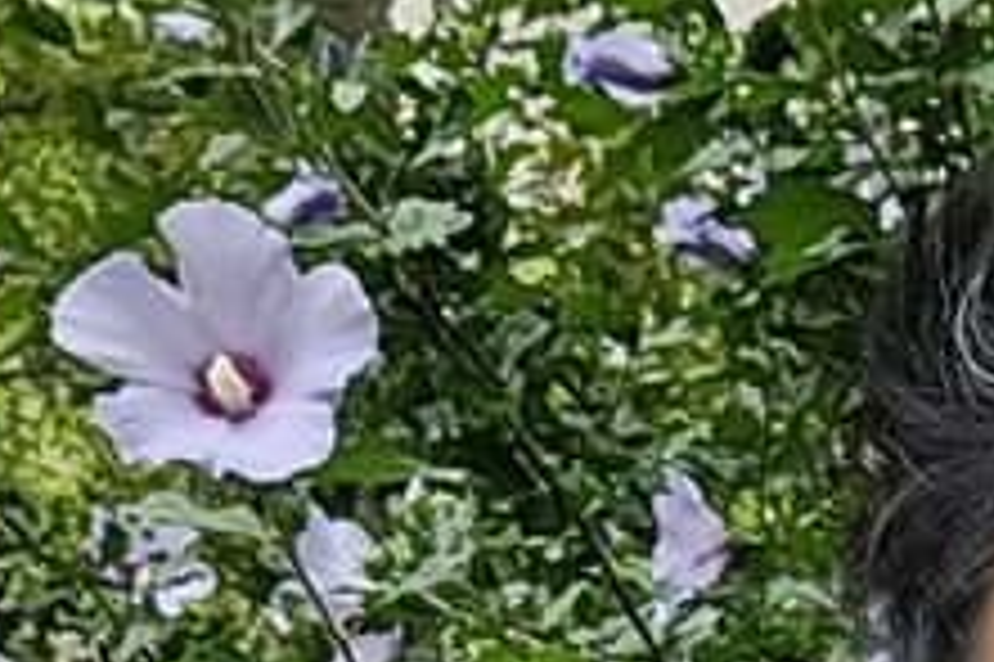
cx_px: 1408
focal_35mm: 130
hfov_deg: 14.8
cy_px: 1621
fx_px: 3587
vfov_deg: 9.3
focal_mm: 2.9
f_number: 2.2
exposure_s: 1/260
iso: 40
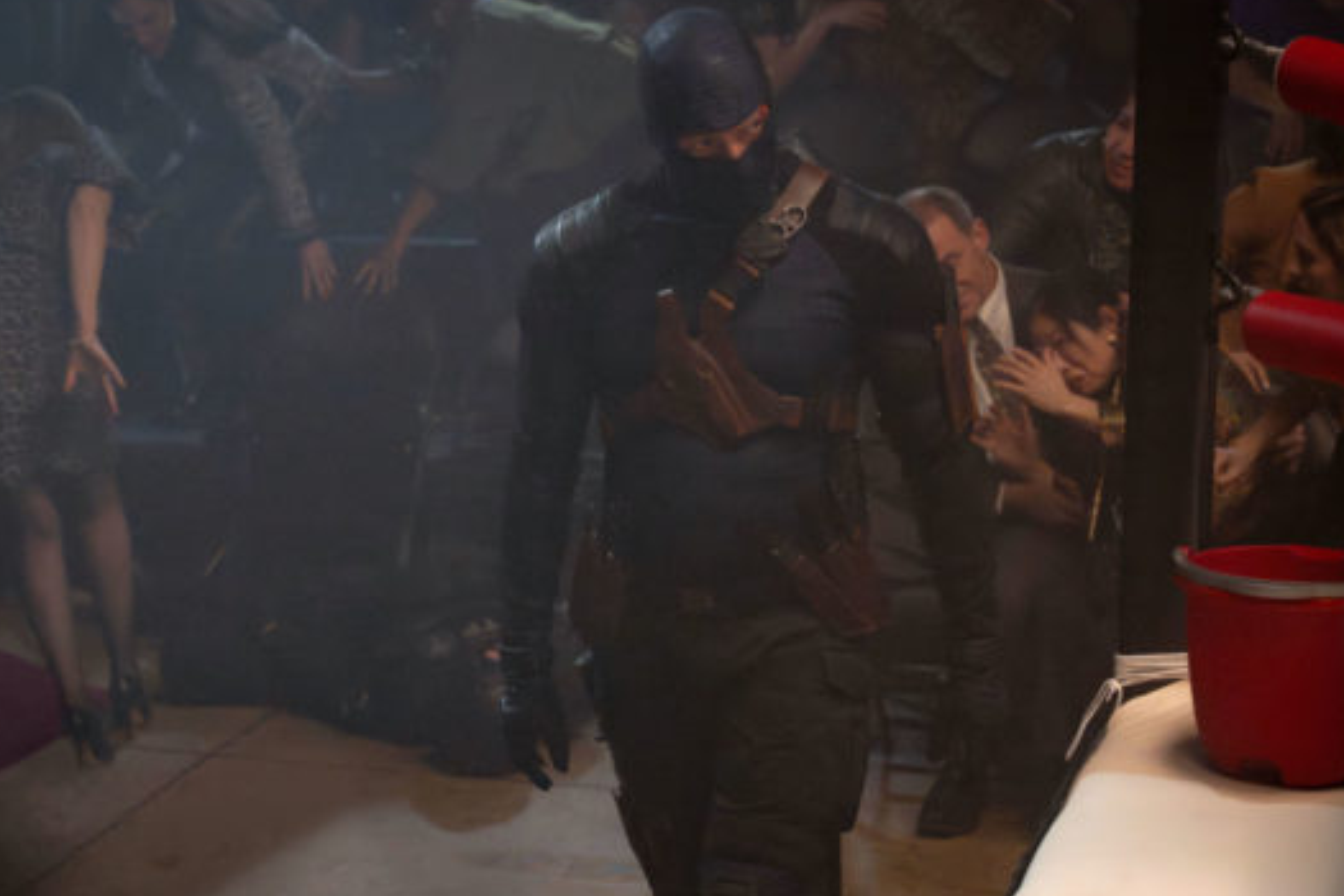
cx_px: 584
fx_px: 2986
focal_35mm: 80
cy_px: 494
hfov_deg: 25.3
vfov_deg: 17.1
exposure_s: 1/320
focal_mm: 70
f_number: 5
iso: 16000
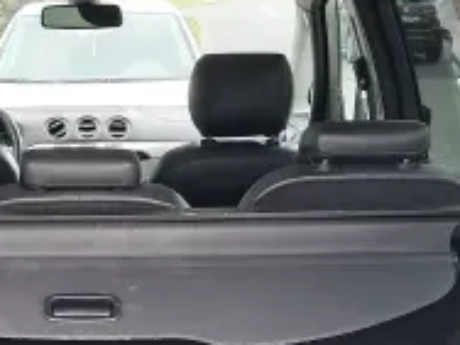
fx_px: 1223
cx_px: 34
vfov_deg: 15.5
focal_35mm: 92
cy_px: 418
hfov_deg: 20.8
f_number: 1.8
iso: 50
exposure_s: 1/25
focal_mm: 4
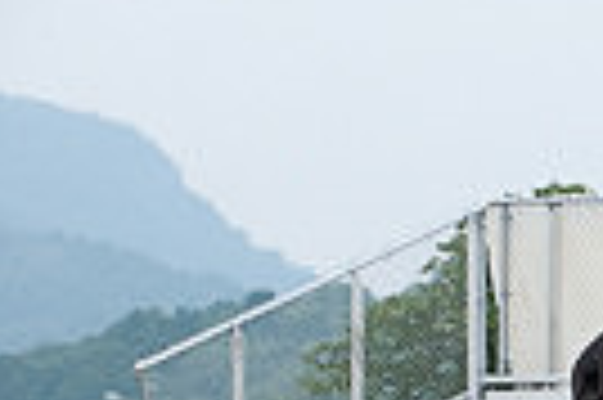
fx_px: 8816
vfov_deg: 2.6
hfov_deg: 3.9
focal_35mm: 527
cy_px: 649
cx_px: 1089
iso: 1000
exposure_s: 1/1000
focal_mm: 140
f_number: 5.6
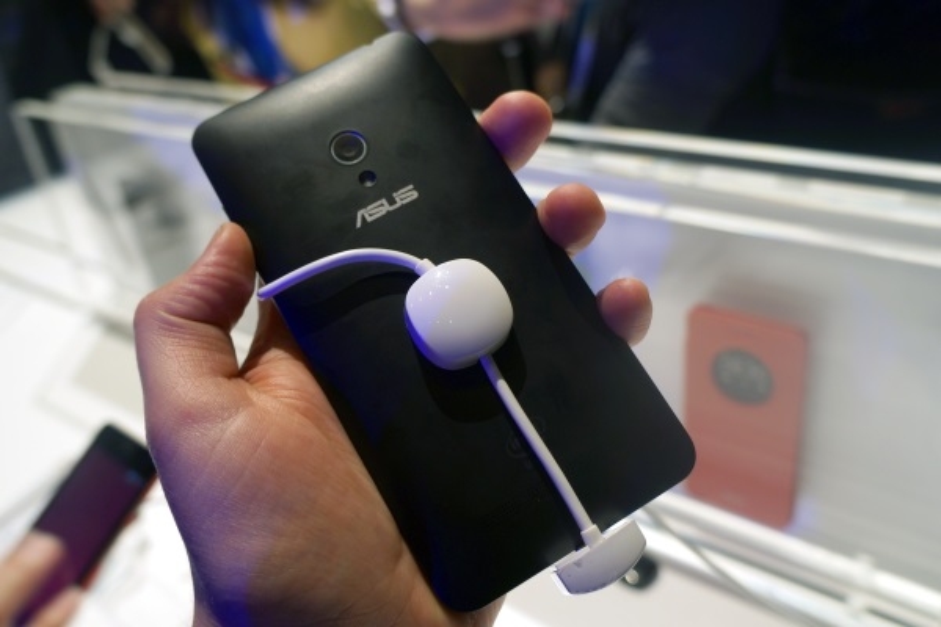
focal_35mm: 27
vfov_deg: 47.9
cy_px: 314
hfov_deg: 67.4
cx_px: 470
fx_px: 706
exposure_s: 1/40
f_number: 4
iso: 200
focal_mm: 18
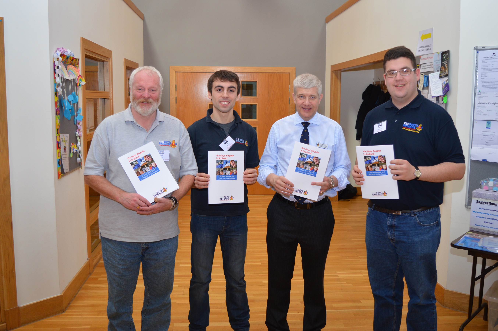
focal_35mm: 36
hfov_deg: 53.2
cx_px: 249
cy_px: 166
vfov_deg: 36.8
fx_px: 498
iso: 500
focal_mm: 24
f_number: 4
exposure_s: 1/60
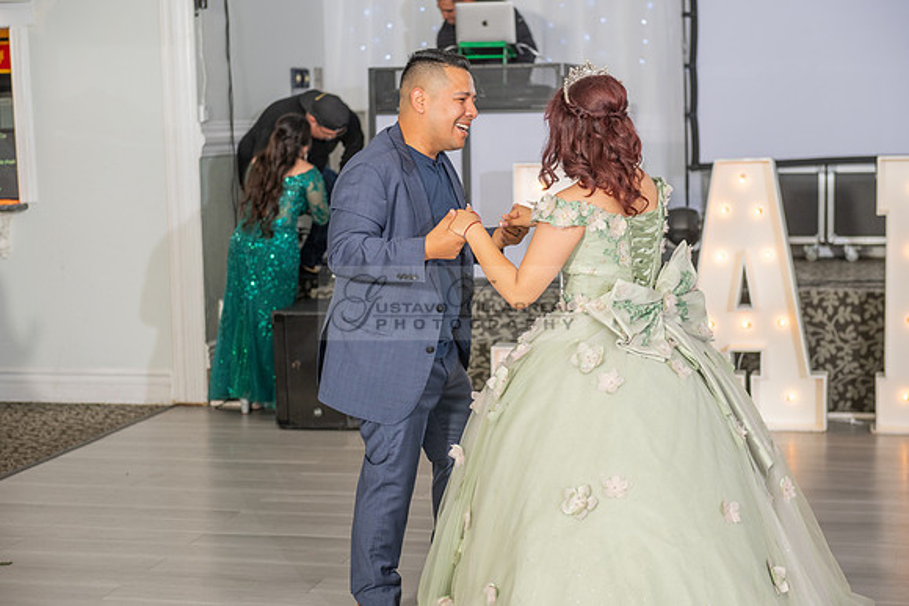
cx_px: 454
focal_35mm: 70
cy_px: 303
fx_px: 1768
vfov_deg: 19.5
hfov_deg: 28.8
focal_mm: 70
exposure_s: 1/160
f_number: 3.5
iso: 500
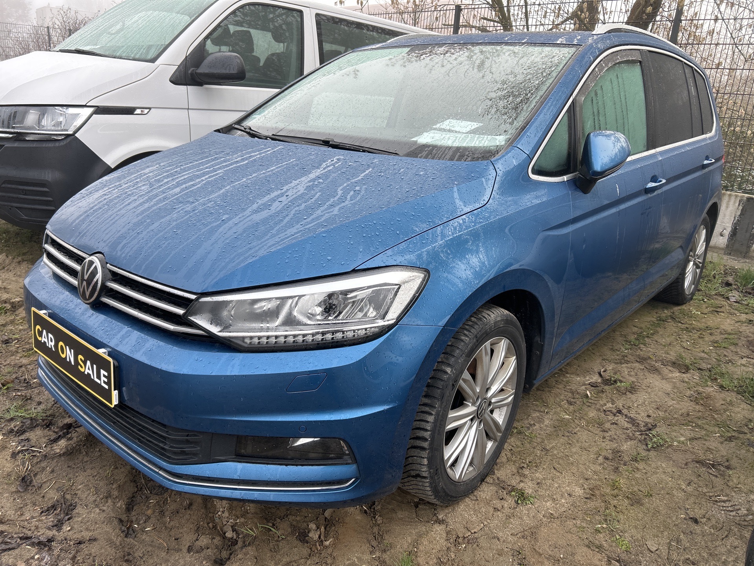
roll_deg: -4.3
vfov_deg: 53.1
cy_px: 283
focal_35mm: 26
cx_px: 377
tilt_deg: -18.5
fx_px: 566
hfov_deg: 67.3
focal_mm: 5.7
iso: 50
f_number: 1.5
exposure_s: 1/696
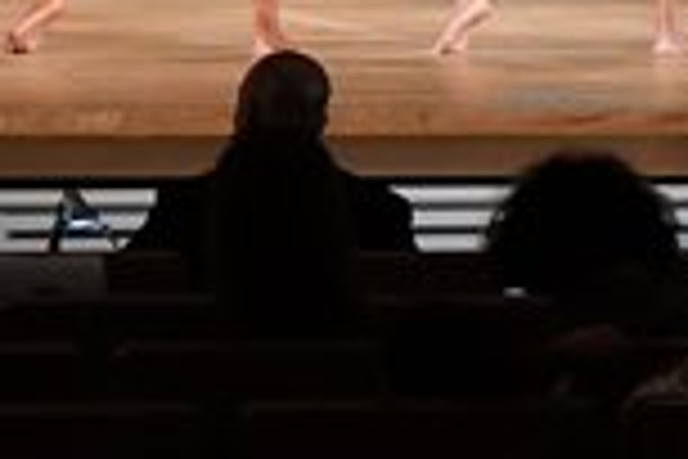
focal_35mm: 426
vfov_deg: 3.2
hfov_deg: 4.8
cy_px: -464
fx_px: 8141
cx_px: 555
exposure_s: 1/400
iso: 3200
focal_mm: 56
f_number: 5.6
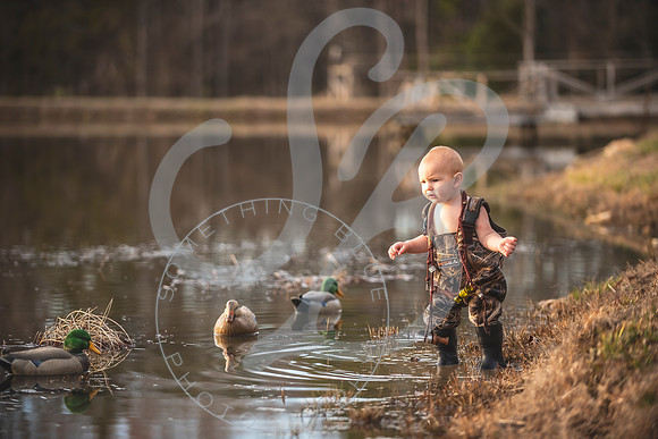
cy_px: 220
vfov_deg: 9.9
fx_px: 2527
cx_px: 325
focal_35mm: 138
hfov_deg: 14.8
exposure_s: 1/400
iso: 100
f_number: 2.8
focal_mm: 135
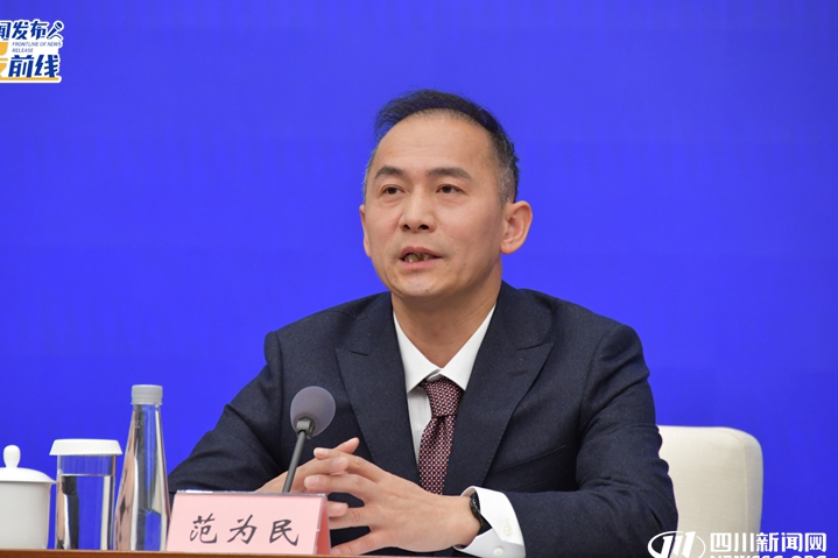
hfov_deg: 6.2
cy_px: 286
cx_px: 396
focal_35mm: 334
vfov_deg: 4.1
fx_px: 7773
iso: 1600
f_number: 5.6
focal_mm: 200
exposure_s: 1/125
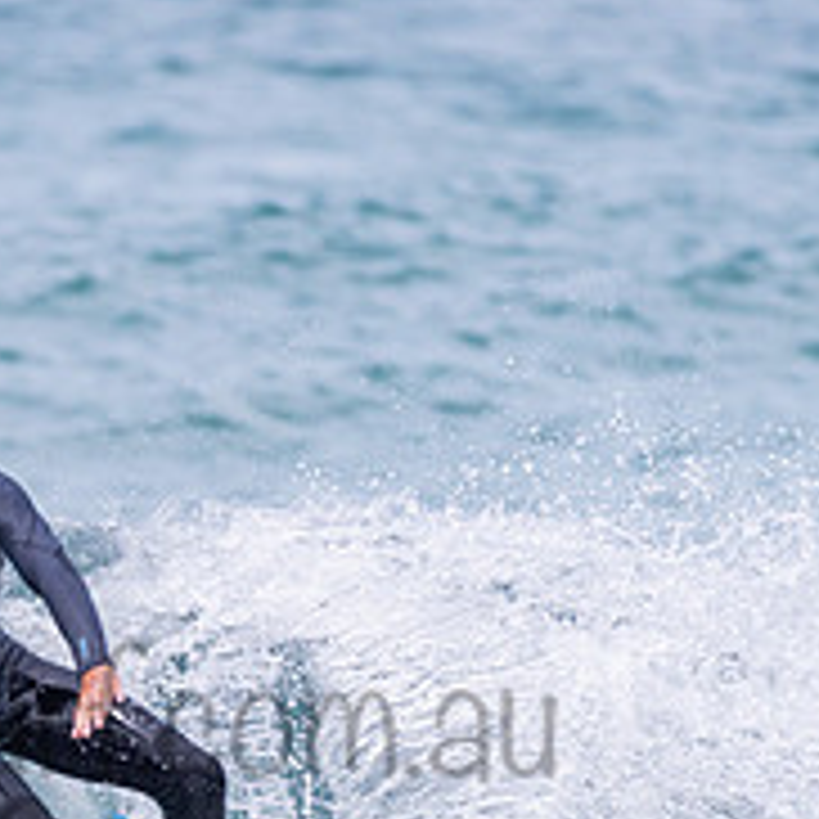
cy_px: 673
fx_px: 36324
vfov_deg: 1.3
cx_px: 81
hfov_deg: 1.3
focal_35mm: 1357
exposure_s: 1/1250
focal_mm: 500
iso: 500
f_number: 5.6
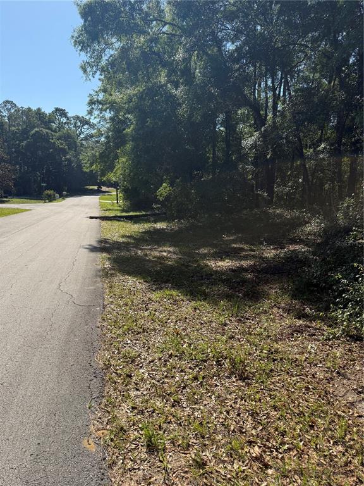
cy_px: 243
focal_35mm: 24
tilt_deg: -8.8
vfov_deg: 71.6
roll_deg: -1.2
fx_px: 336
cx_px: 182
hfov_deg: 56.8
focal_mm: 6.76
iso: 100
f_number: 1.78
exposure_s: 1/3953
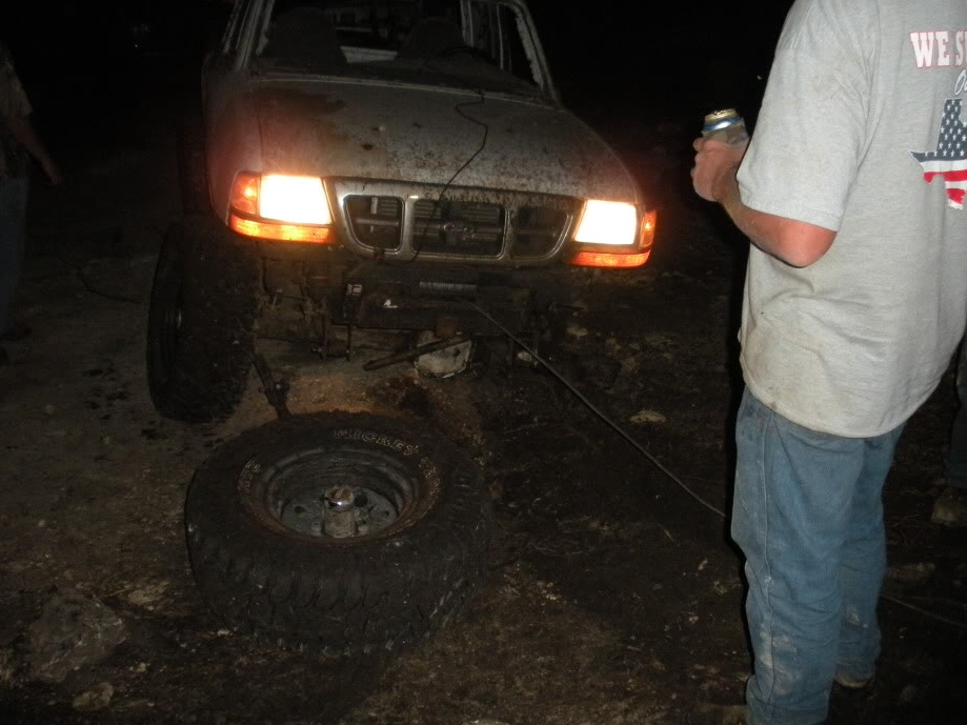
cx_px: 470
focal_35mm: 39
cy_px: 344
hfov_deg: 47.9
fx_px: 1089
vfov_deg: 36.8
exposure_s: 1/60
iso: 400
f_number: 3.5
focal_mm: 6.3
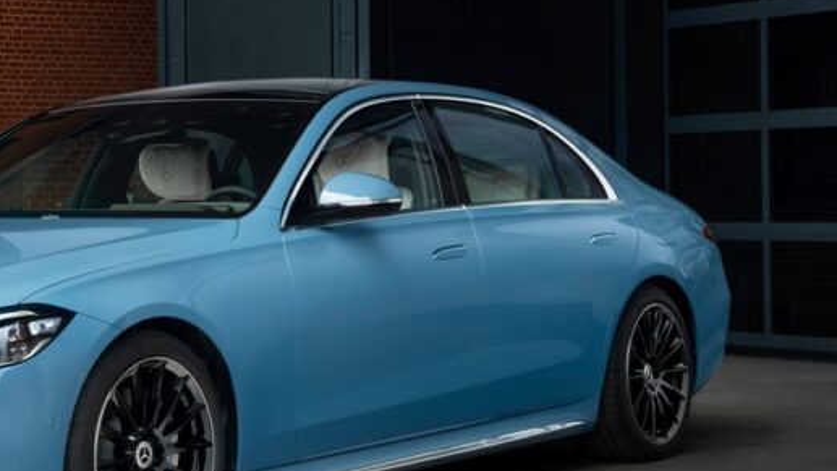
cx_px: 74
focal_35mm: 85
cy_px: 231
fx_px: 1887
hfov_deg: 24.3
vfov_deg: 14.2
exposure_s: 1/160
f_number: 5.6
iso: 400
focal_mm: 41
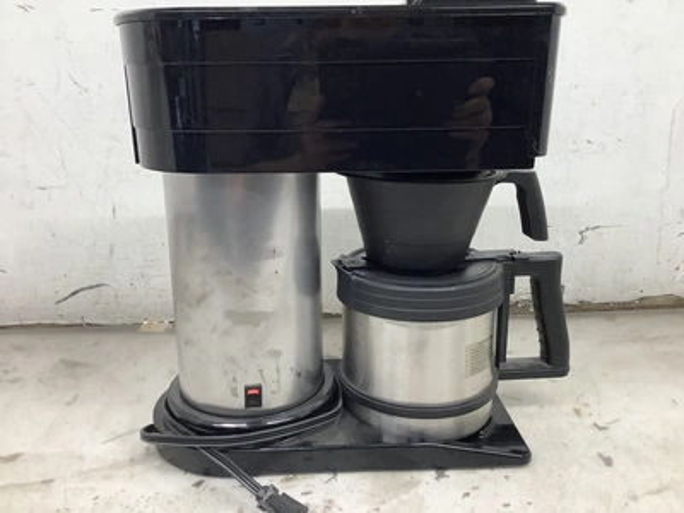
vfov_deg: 45.4
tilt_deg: -15.2
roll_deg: +0.9
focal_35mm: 31
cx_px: 342
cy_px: 256
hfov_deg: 58.4
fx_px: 613
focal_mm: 3.3
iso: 100
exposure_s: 1/120
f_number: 2.4
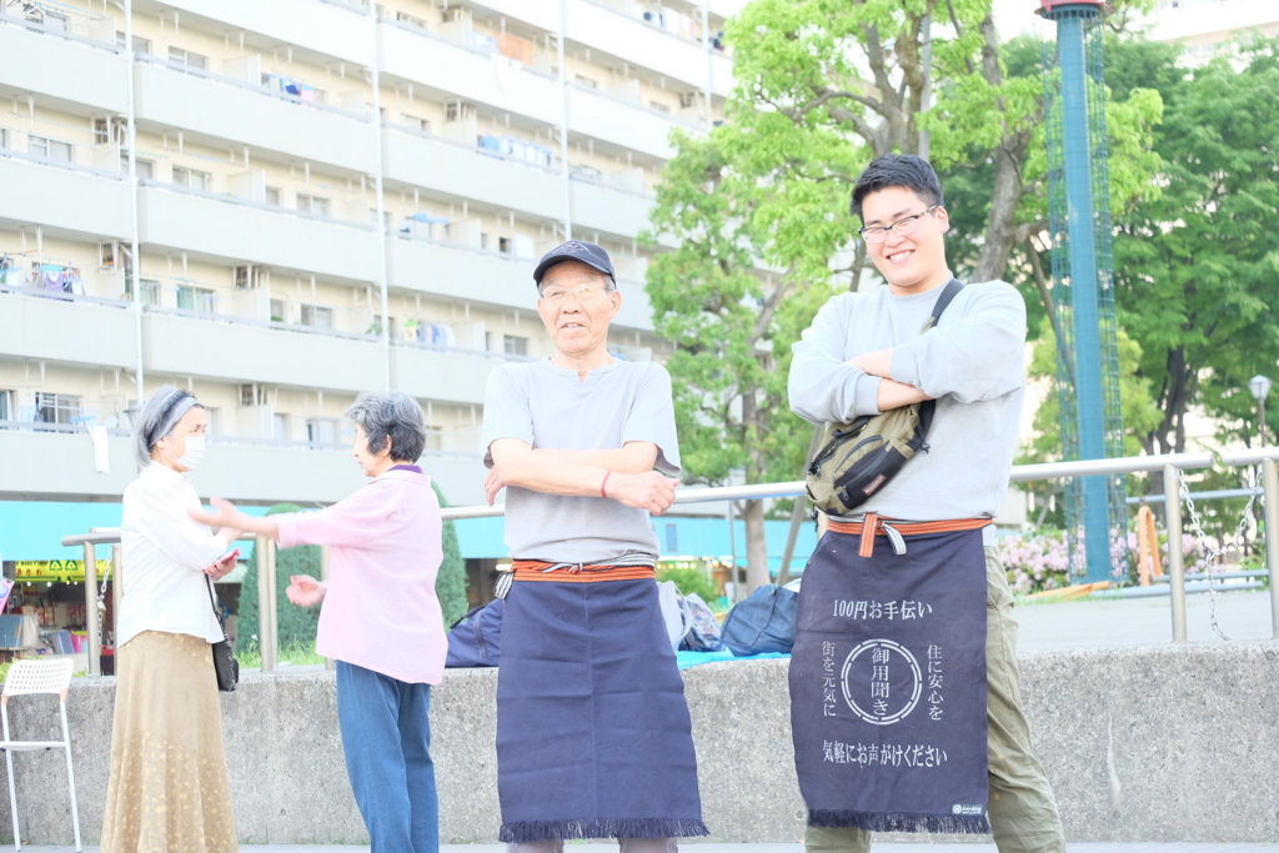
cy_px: 426
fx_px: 2665
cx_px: 640
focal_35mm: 75
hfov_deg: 27.0
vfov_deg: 18.2
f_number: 4.5
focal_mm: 50
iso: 400
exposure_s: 1/52
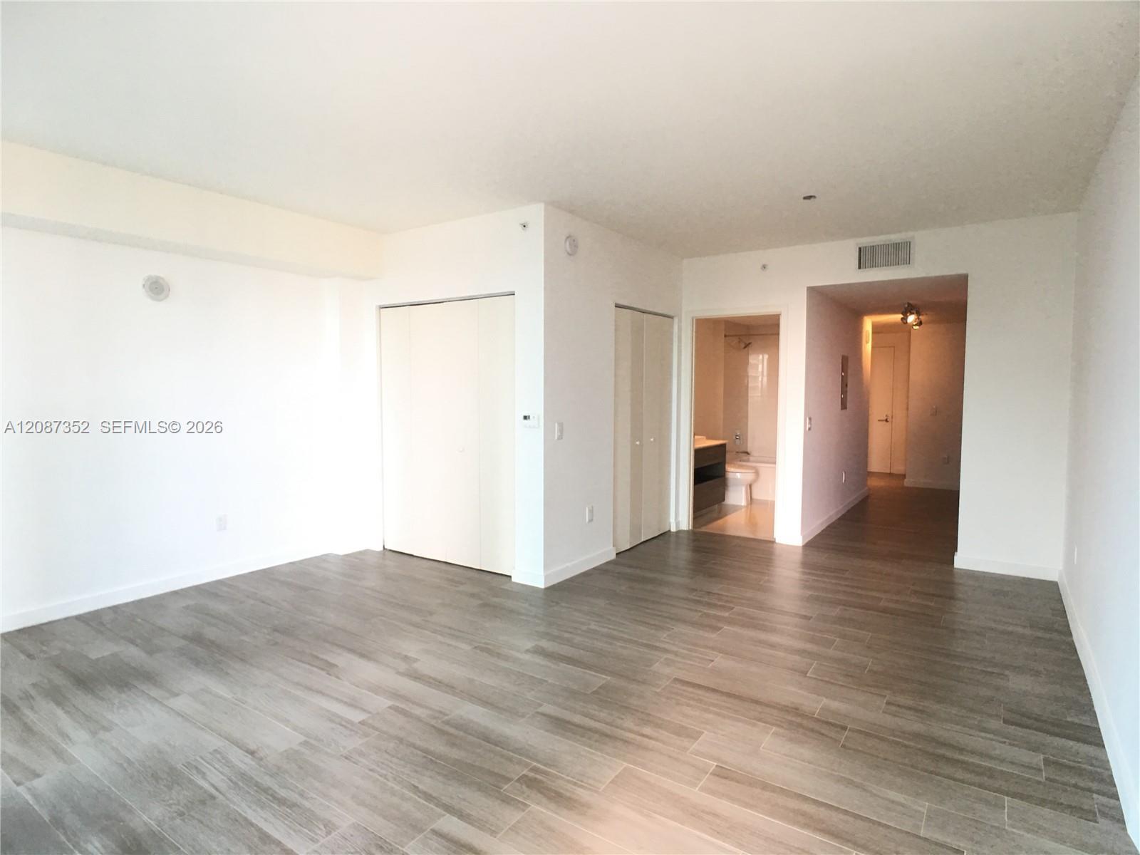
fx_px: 955
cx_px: 570
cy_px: 428
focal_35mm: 29
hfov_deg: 61.7
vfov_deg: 48.2
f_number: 2.2
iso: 40
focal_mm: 4.15
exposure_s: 1/30
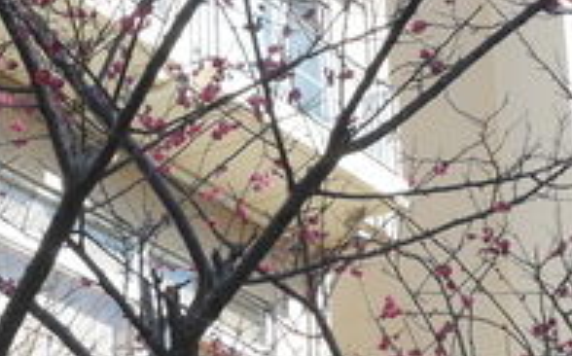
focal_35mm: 150
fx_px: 2336
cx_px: 317
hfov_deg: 14.0
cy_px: 160
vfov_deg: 8.7
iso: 200
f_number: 8
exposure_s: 1/125
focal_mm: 17
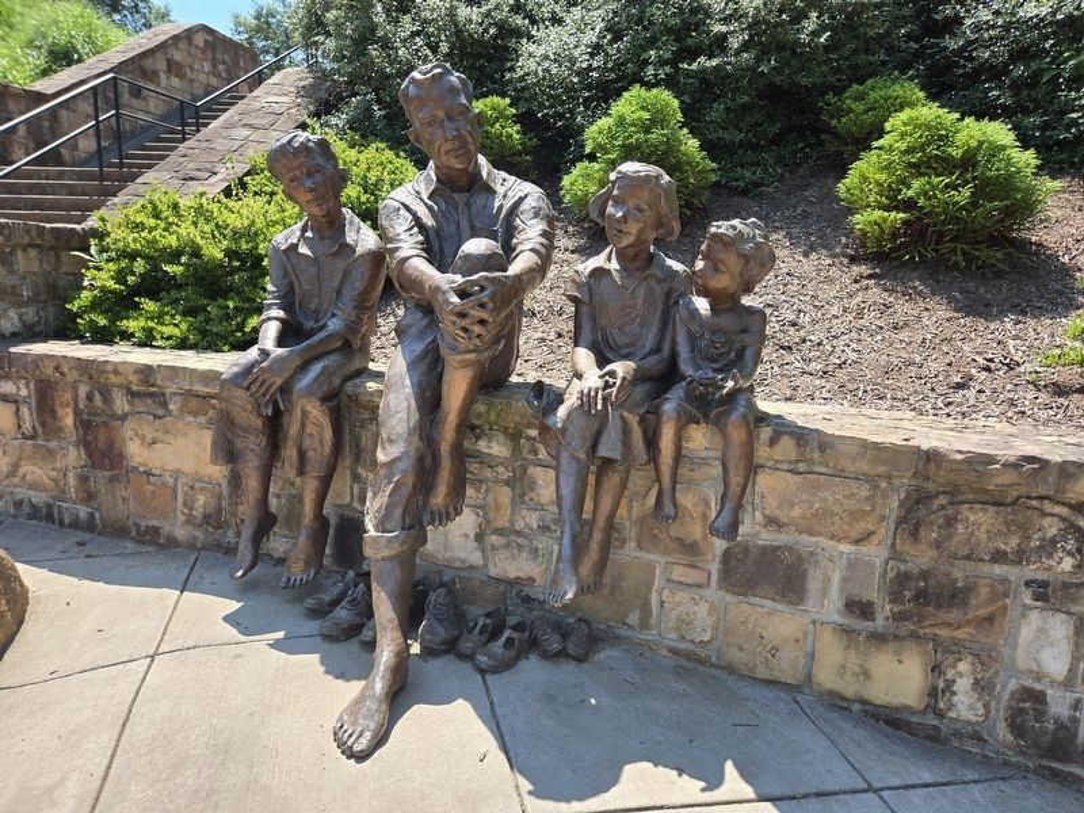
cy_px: 406
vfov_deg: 58.9
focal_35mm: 23
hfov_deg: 73.9
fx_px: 720
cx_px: 542
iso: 25
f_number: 1.8
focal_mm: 5.4
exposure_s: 1/726
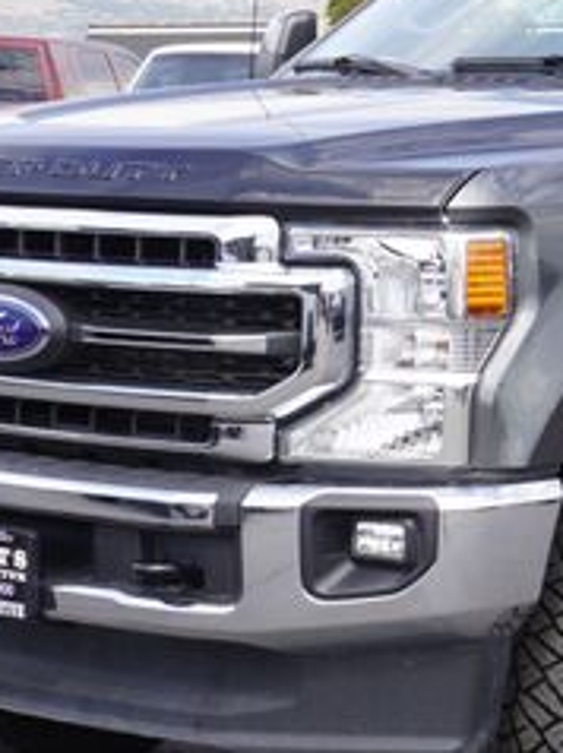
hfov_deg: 11.3
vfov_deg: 15.4
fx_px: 2787
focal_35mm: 128
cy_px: 402
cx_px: 721
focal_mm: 33
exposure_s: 1/100
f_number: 8
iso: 100
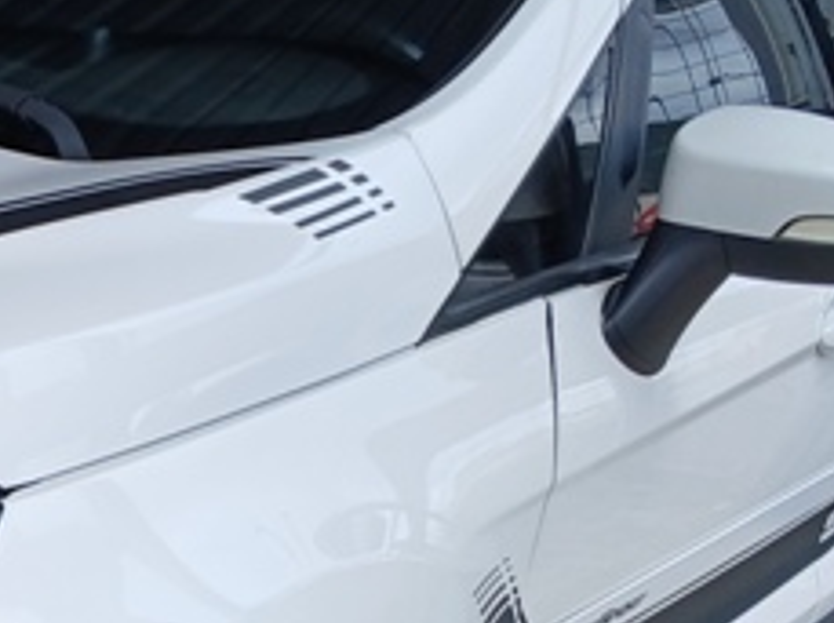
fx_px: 2189
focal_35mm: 91
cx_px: -124
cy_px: 579
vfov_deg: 16.0
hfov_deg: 20.4
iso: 20
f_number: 1.8
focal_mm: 3.98
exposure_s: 1/191
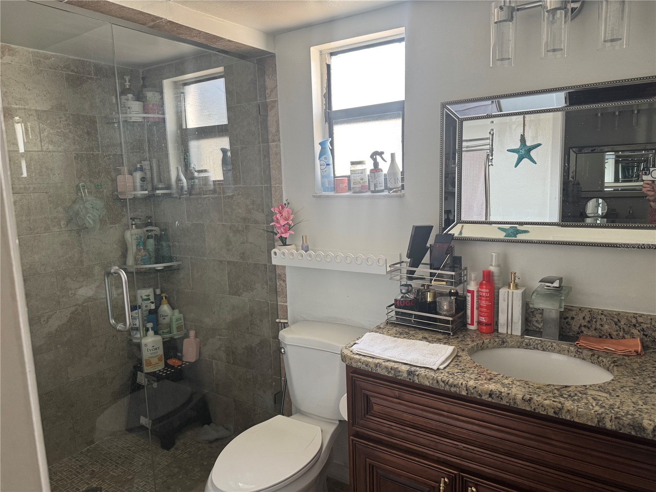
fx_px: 455
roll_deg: +2.3
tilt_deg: -9.1
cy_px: 246
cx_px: 328
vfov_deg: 56.8
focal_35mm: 24
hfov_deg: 71.6
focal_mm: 6.76
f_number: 1.78
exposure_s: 1/120
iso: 200
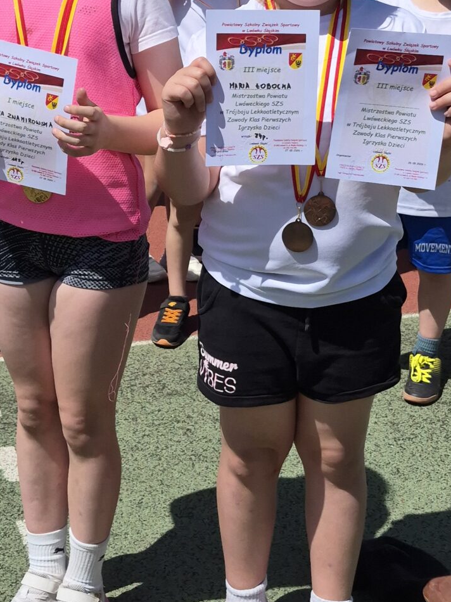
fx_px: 1078
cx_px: 222
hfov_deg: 23.6
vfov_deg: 30.7
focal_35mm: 62
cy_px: 148
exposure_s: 1/7696
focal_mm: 5.4
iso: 80
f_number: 1.8
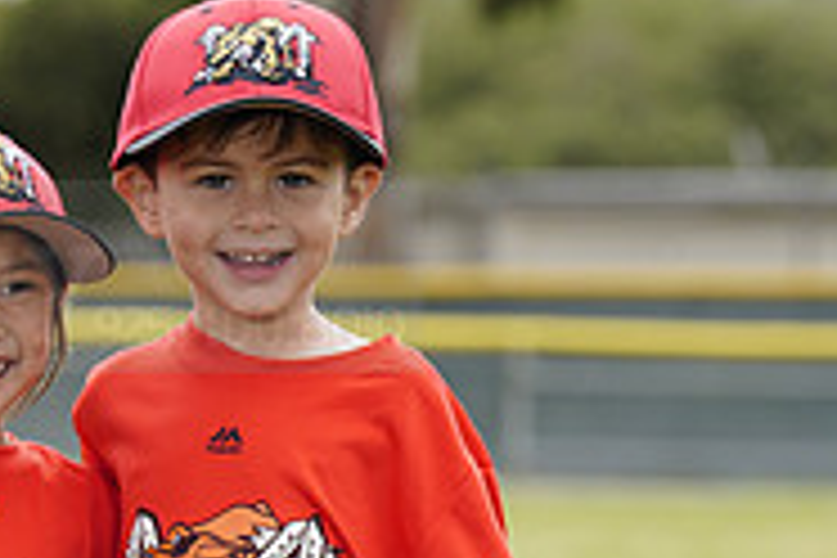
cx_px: -450
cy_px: 241
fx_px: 9787
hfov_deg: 4.9
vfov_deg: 3.3
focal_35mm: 421
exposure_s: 1/250
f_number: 5.6
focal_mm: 135
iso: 100
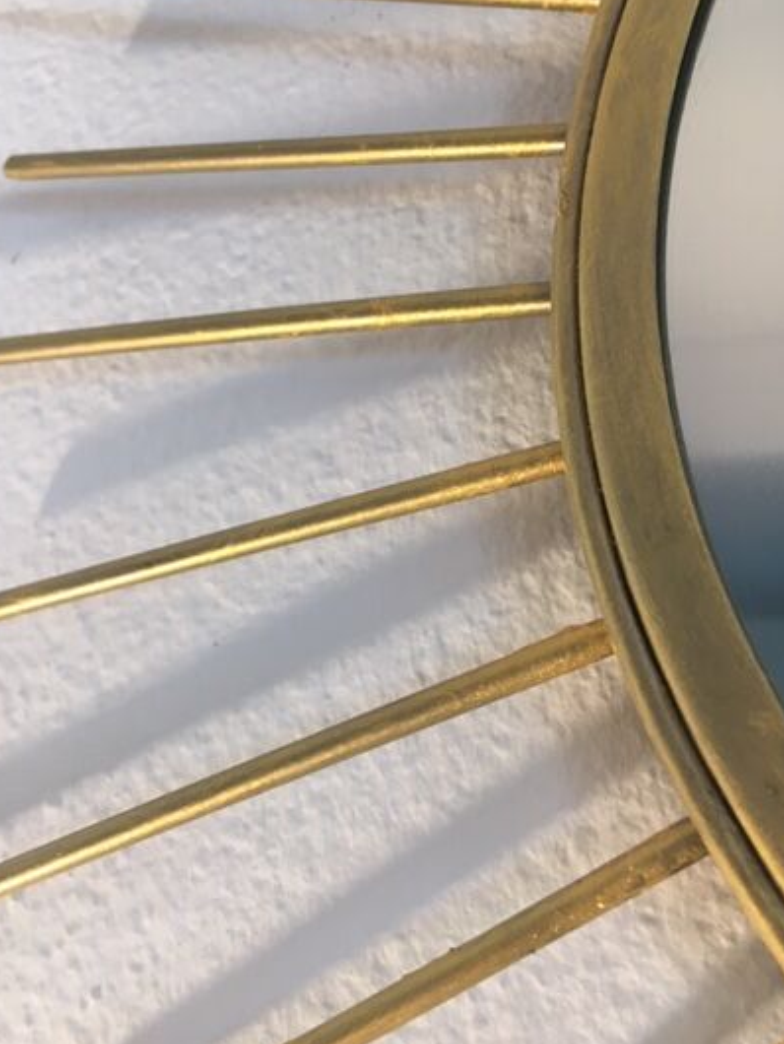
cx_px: 384
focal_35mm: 35
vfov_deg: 52.5
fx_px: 1056
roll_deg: -4.7
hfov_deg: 40.7
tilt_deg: +14.1
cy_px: 457
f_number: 2.2
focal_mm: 4.15
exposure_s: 1/33
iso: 50
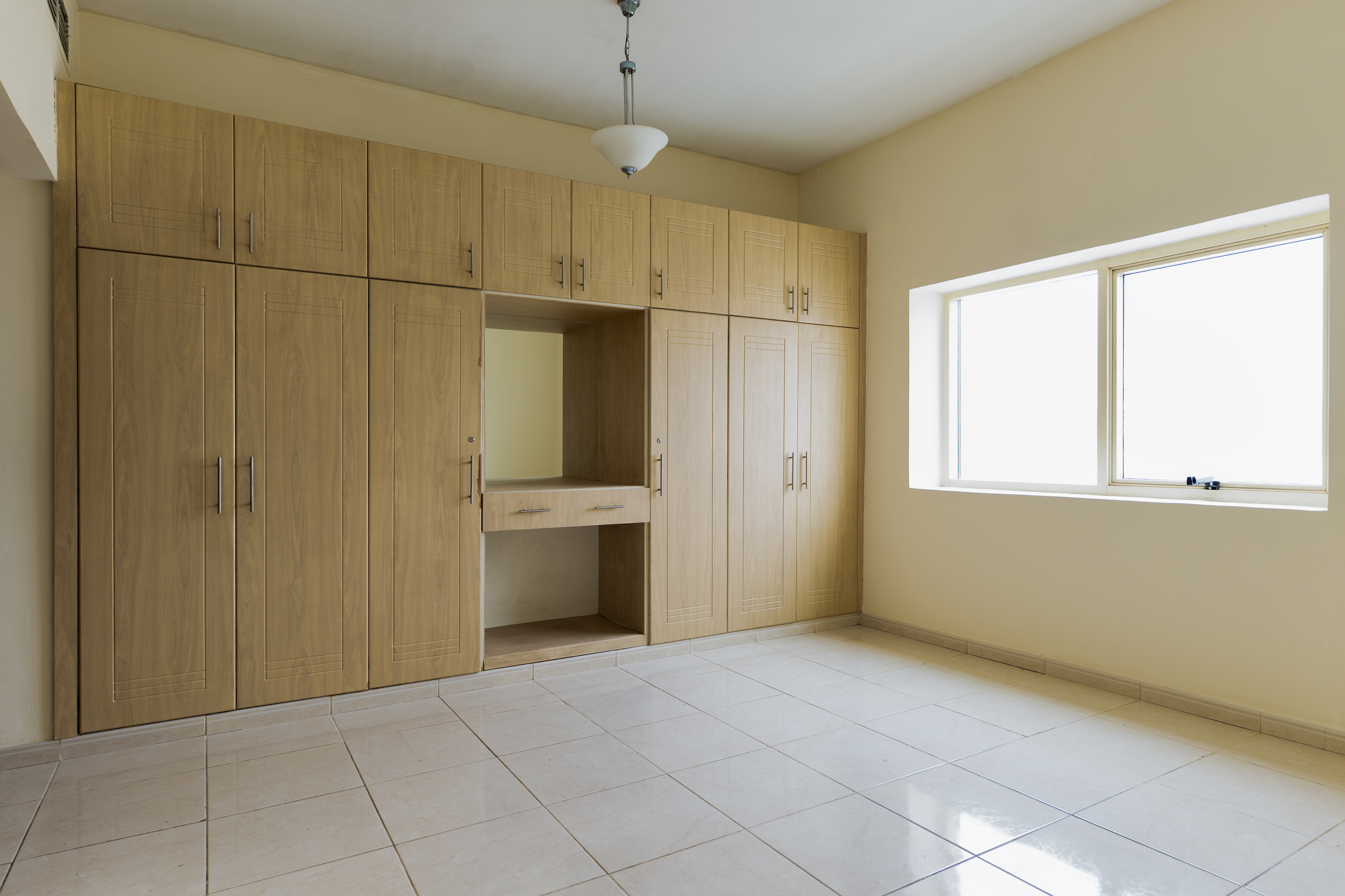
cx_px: 672
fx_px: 747
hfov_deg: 84.0
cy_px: 448
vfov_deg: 61.9
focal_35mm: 20
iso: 250
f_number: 4
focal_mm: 20
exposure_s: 1/15
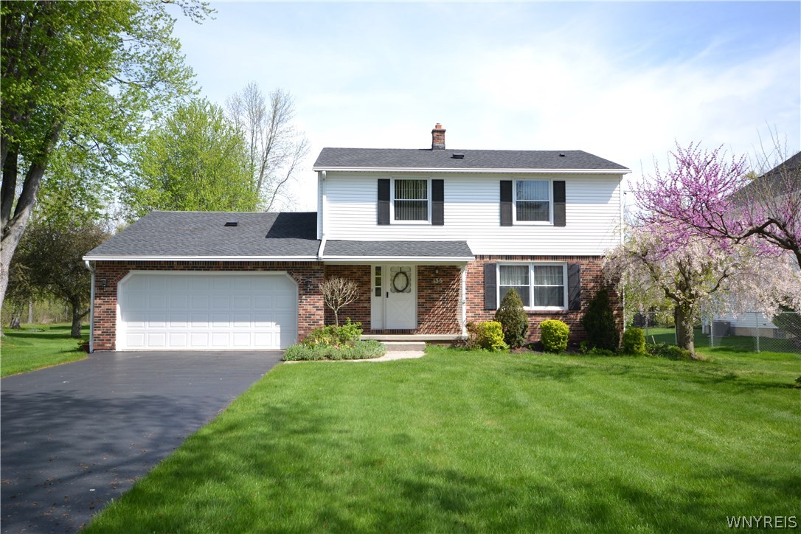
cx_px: 400
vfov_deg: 43.6
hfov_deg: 61.9
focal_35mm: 30
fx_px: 667
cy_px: 267
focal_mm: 20
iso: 100
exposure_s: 1/160
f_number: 6.3
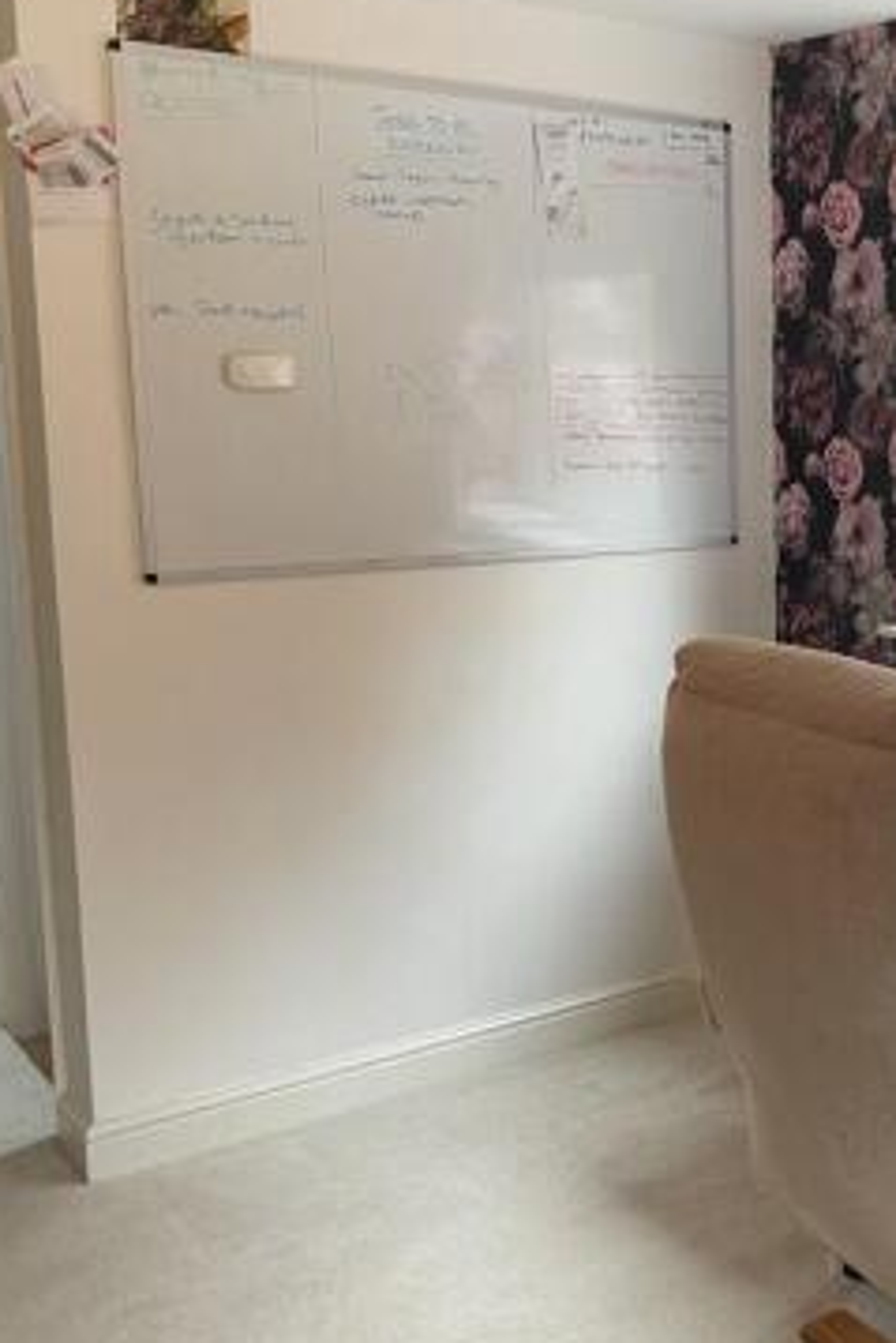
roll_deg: -0.5
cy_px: 643
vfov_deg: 44.5
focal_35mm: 44
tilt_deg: -9.1
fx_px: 1641
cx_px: 1010
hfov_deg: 27.6
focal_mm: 4.2
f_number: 1.6
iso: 160
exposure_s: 1/50
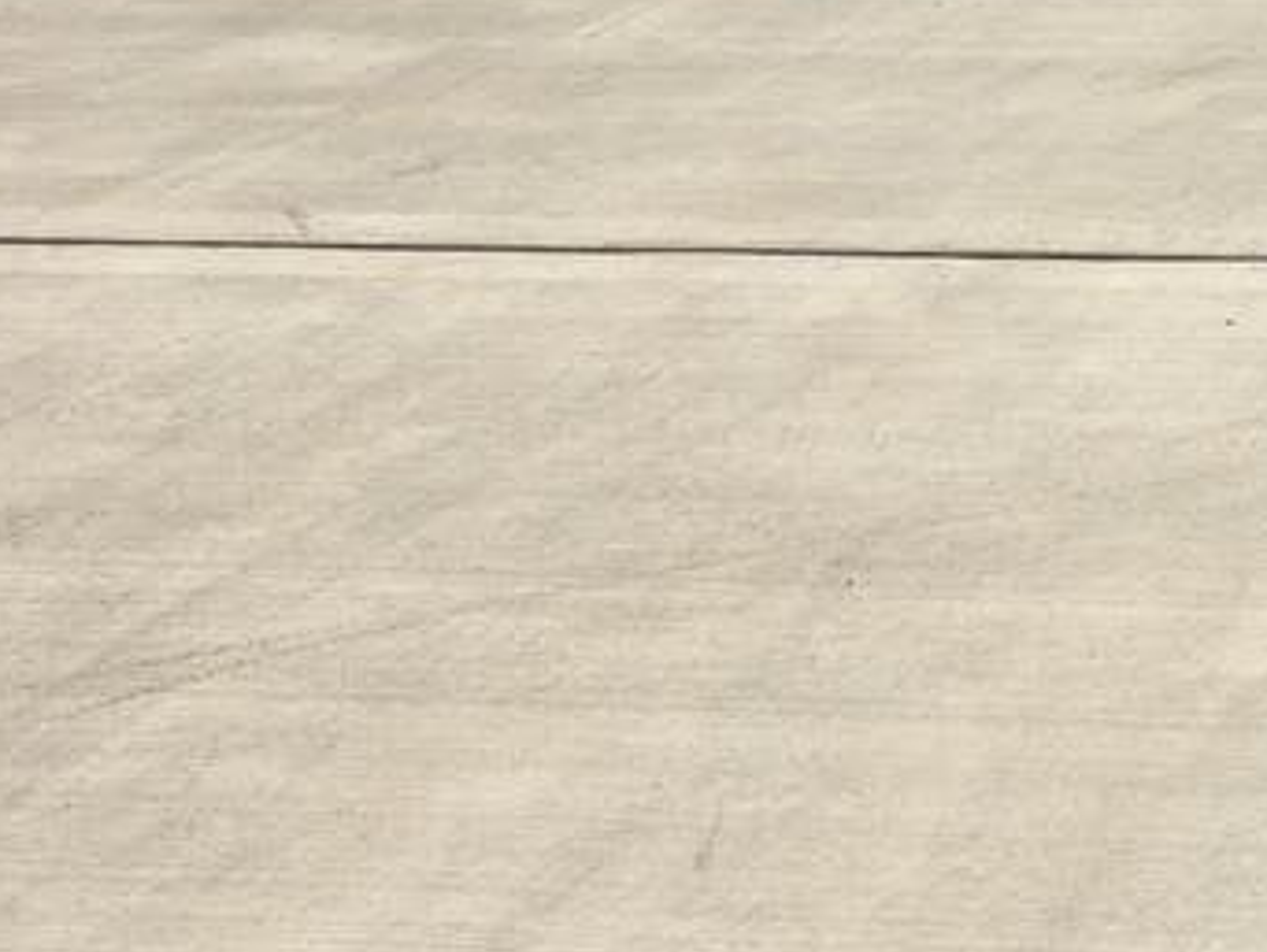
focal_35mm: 86
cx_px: 1967
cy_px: -704
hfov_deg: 19.5
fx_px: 3150
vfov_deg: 15.1
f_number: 1.7
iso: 12
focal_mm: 6.3
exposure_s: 1/1414
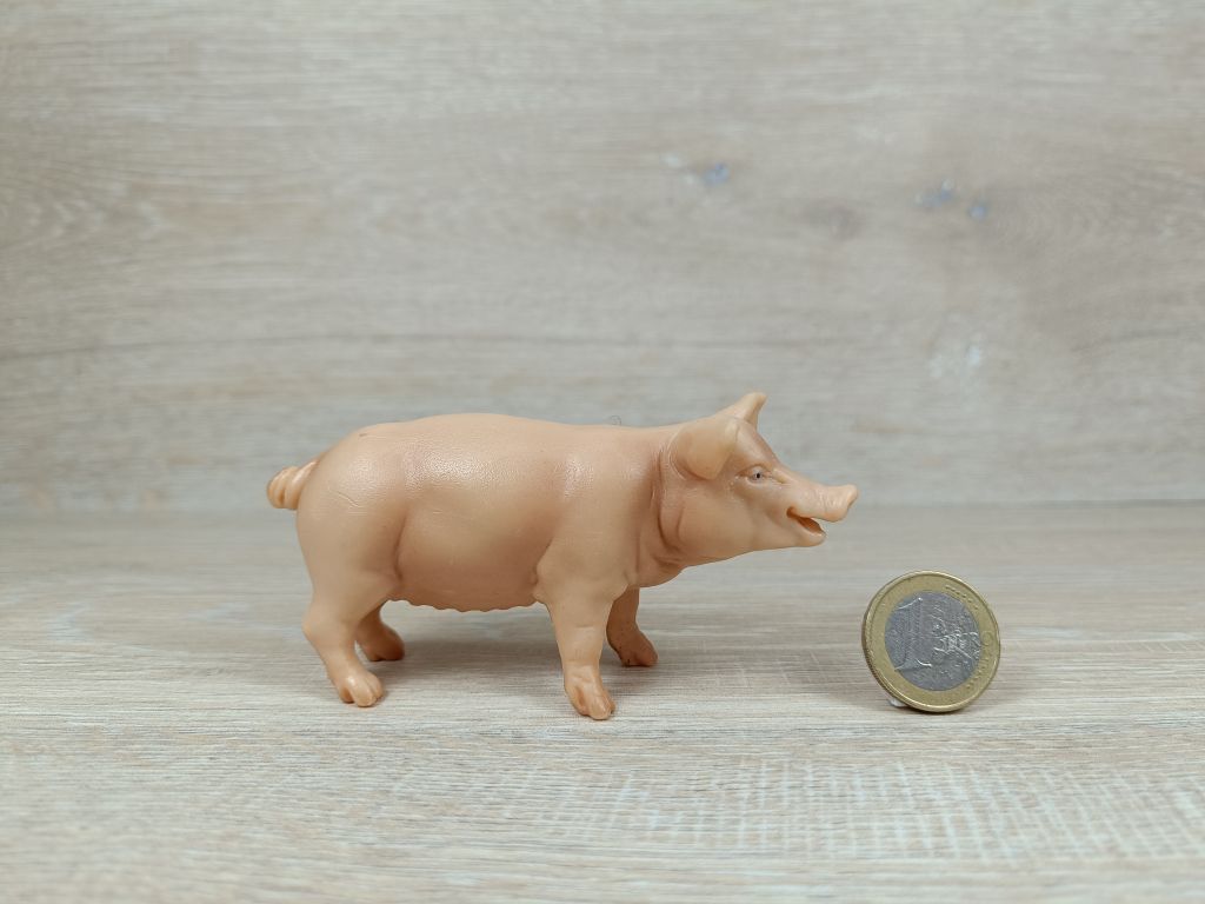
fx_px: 835
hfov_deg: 71.6
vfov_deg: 56.8
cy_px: 452
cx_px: 602
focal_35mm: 24
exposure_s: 1/164
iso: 51
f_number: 1.88
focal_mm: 5.59
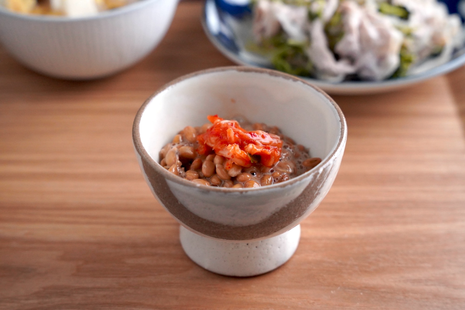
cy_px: 155
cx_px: 232
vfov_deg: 19.5
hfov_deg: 28.8
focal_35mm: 70
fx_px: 904
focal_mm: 70
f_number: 6.3
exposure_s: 1/400
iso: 8000
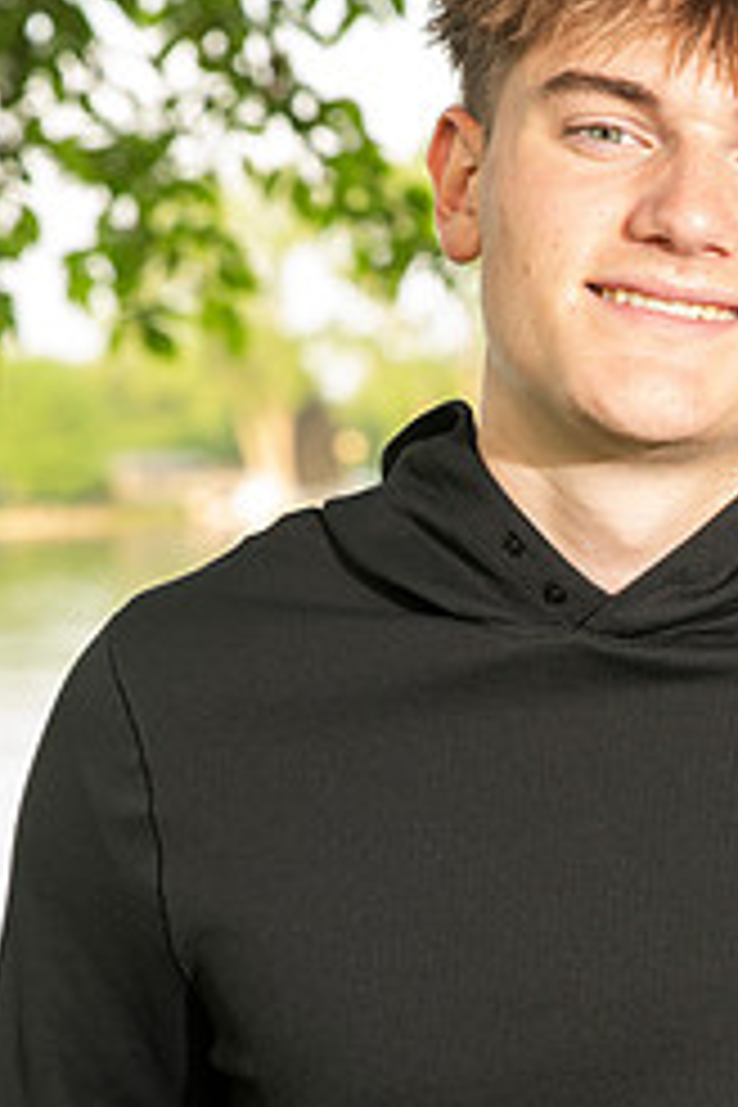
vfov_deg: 16.0
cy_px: 612
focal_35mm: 128
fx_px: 3936
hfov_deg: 10.7
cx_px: 626
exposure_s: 1/160
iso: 500
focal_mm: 70
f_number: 5.6
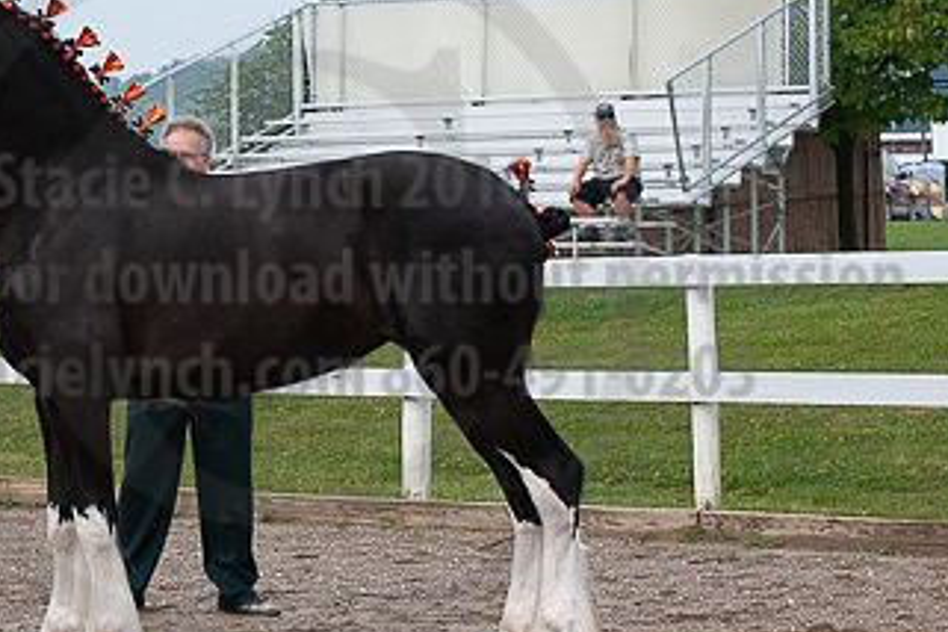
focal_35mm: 160
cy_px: 273
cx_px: 260
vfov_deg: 8.6
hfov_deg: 12.8
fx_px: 4213
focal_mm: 102
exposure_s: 1/1000
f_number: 5.6
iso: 800
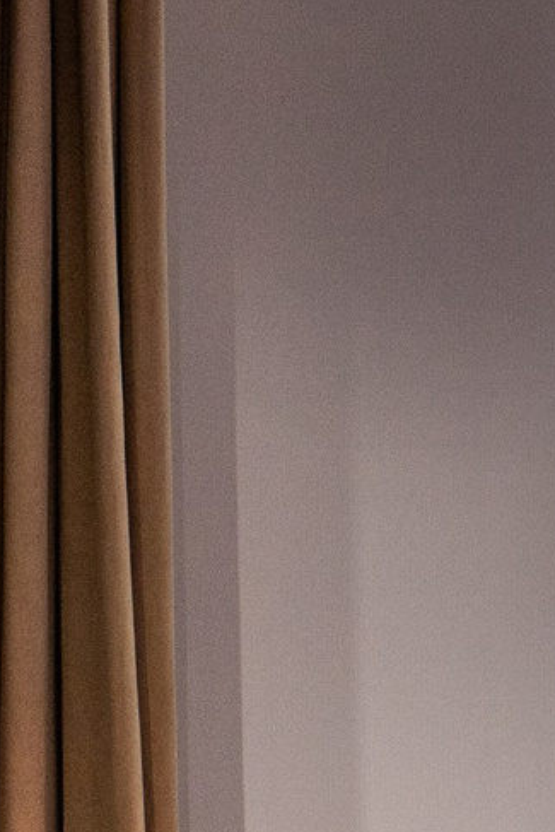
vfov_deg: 5.6
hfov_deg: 3.6
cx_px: 1779
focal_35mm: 366
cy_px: 703
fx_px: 8457
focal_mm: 69
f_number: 2.8
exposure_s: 1/160
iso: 2000
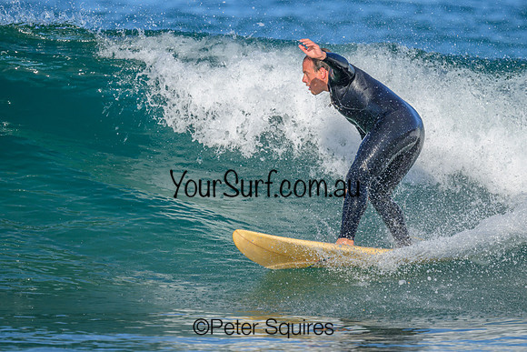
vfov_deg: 1.4
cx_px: 333
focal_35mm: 1010
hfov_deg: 2.0
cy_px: 141
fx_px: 14782
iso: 280
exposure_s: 1/2000
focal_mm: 800
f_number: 6.3
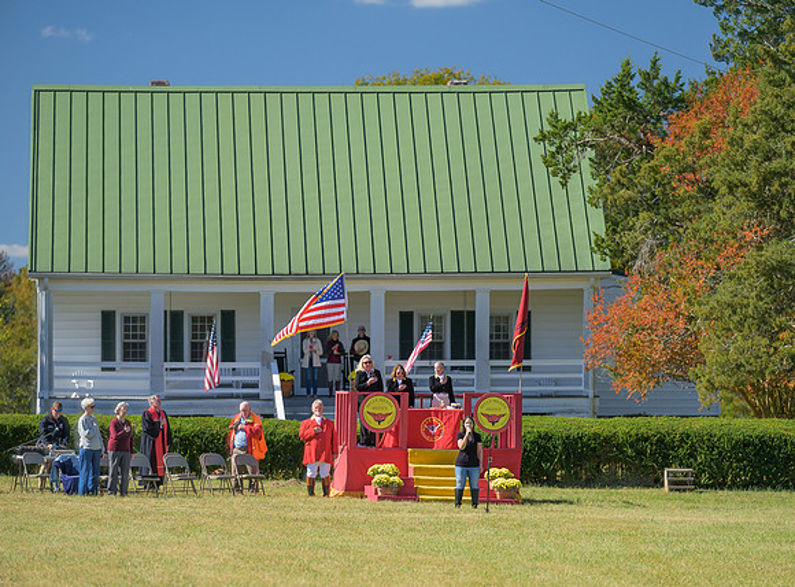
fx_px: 4937
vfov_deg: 6.8
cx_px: 441
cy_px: 293
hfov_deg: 9.2
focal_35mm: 216
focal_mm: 200
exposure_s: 1/1000
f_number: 4
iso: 200
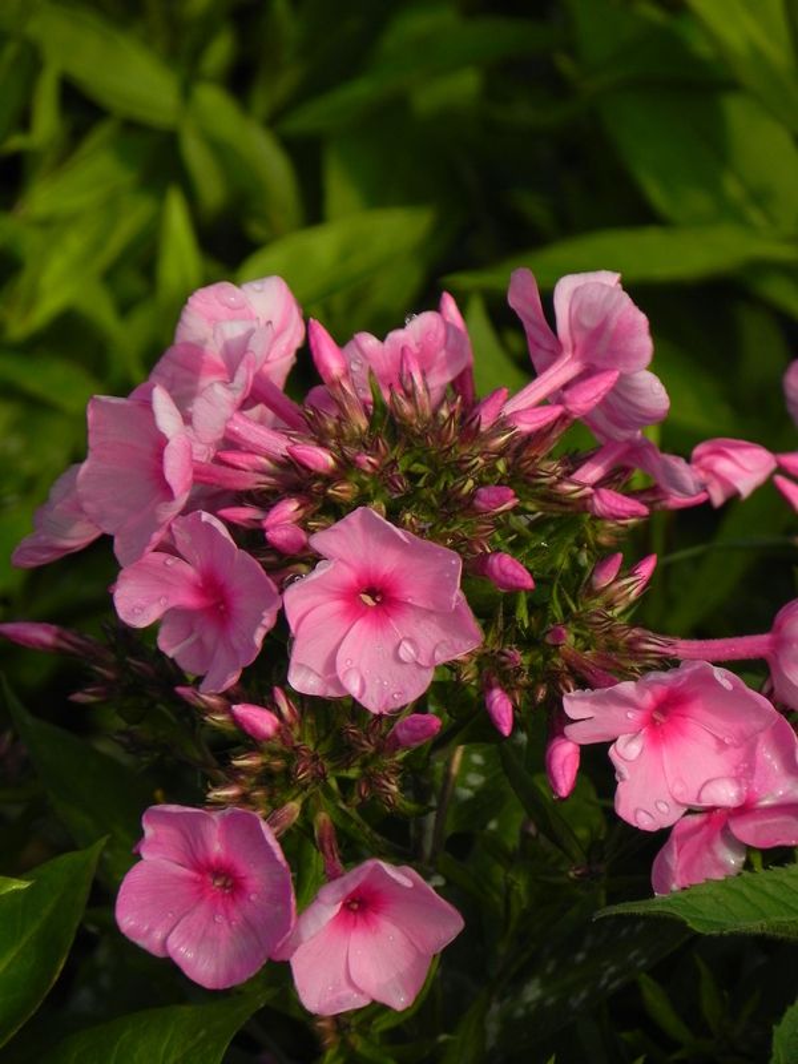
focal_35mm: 481
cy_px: 532
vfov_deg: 4.1
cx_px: 399
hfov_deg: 3.1
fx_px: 14785
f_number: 5
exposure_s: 1/1000
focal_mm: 85.6
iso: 160
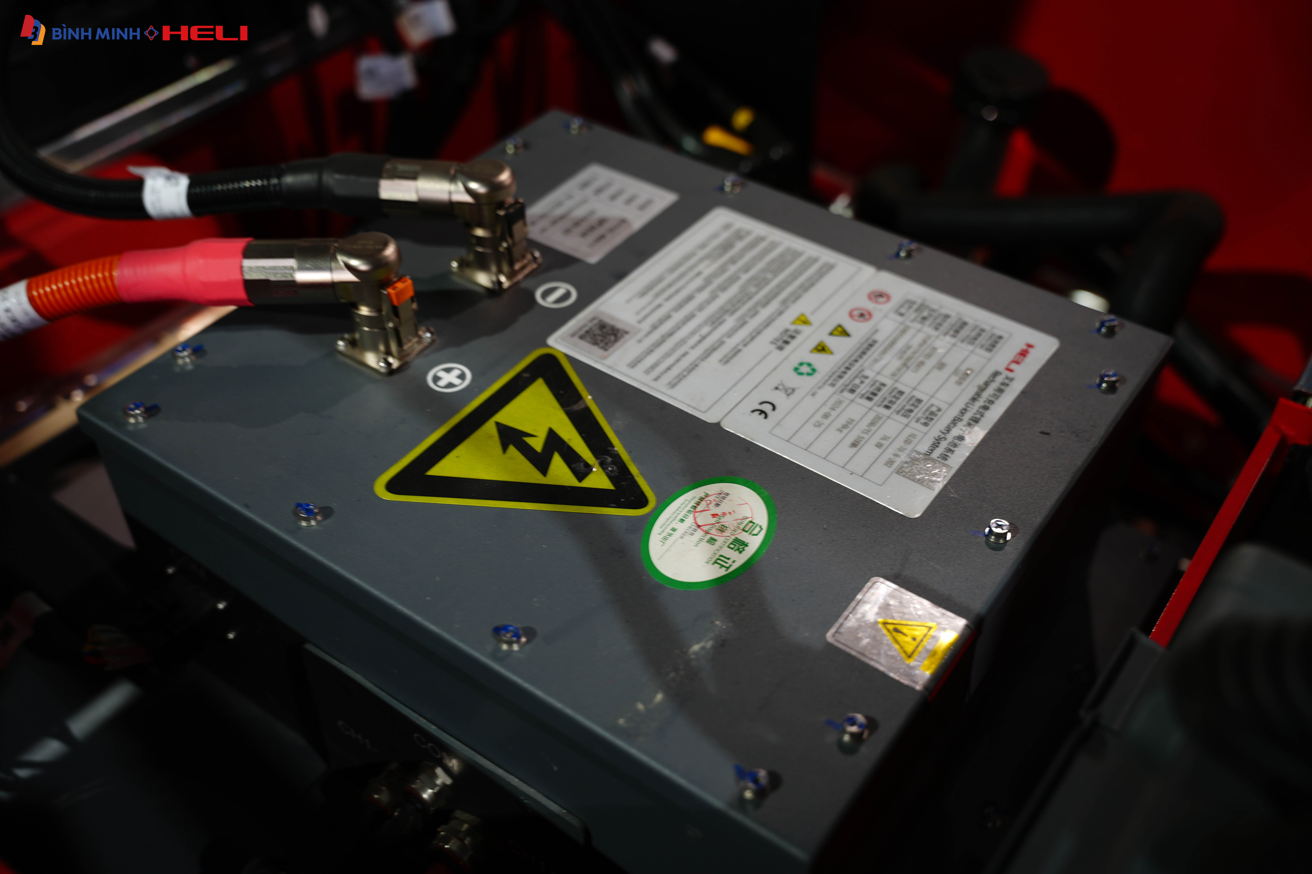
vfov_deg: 36.9
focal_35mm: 36
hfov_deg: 53.1
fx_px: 1312
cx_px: 656
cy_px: 437
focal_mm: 36
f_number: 2.8
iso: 80
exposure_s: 1/3
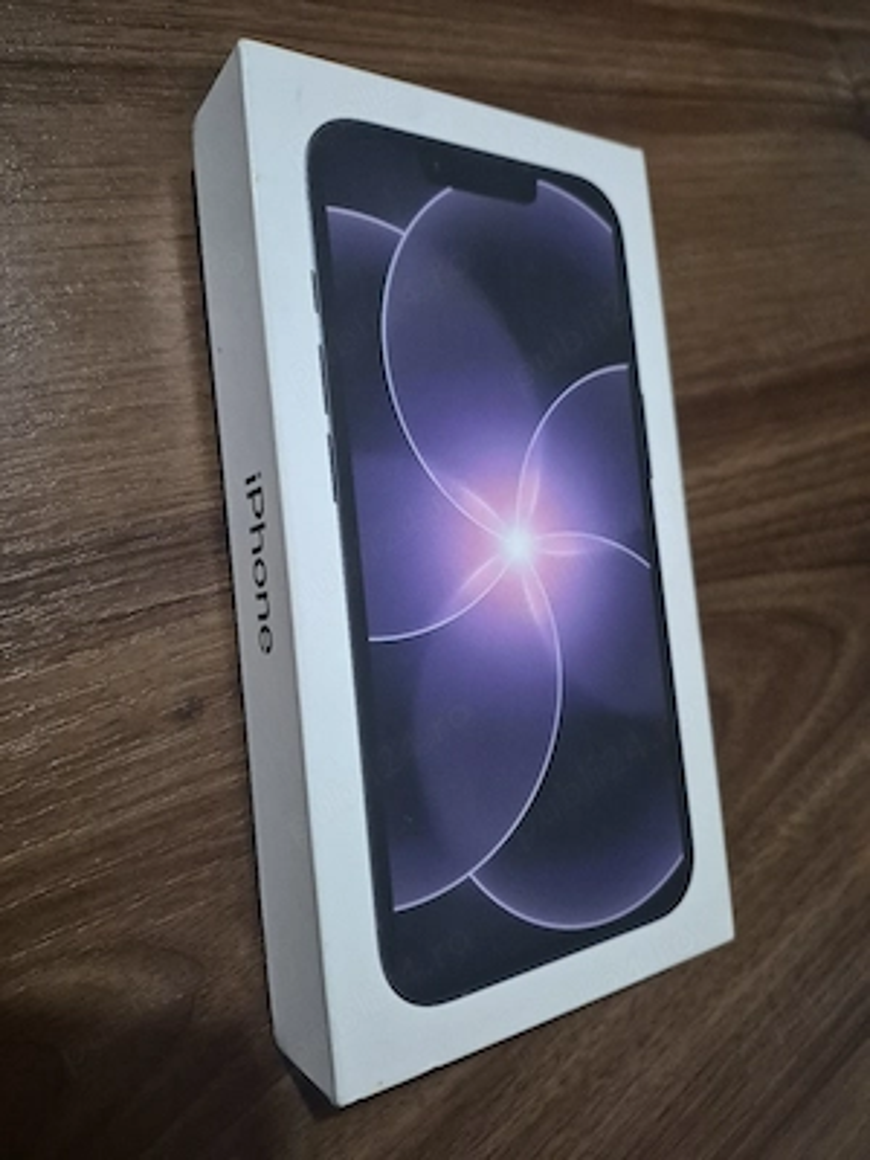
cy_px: 580
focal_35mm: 23
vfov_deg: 73.9
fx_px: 771
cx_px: 435
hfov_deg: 58.9
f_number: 1.8
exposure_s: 1/43.1
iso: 800
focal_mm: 5.4
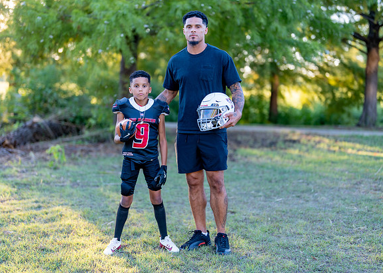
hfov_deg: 33.2
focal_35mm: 59
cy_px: 130
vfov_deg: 24.0
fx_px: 641
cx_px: 185
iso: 100
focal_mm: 50
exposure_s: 1/400
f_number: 1.2
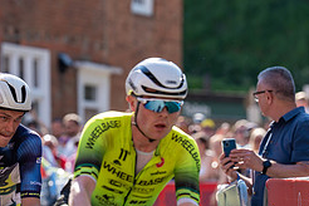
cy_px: 193
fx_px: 2970
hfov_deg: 5.9
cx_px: 48
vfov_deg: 4.0
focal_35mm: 346
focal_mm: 147
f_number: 3.5
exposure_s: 1/1000
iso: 160
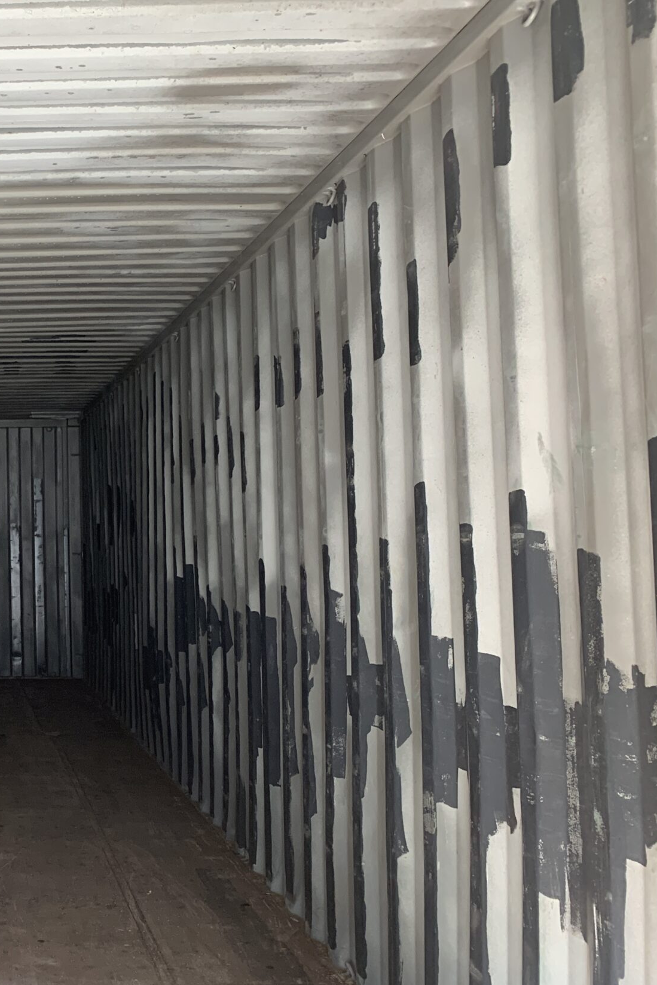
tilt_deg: +2.9
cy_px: 487
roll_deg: +1.1
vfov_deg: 46.4
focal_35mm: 42
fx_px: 1149
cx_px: -64
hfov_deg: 28.9
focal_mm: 4.25
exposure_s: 1/111
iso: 100
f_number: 1.8
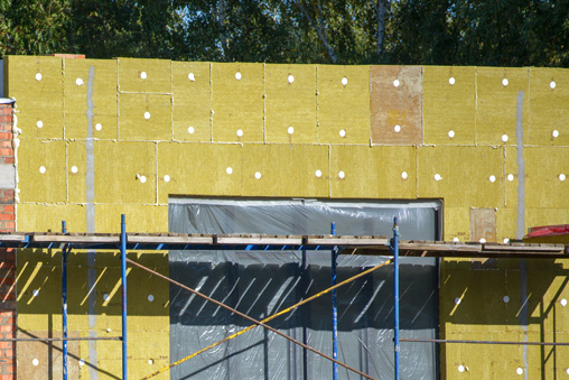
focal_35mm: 443
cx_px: 68
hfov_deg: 4.6
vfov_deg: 3.1
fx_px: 7003
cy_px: 325
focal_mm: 250
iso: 100
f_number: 5.6
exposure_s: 1/800
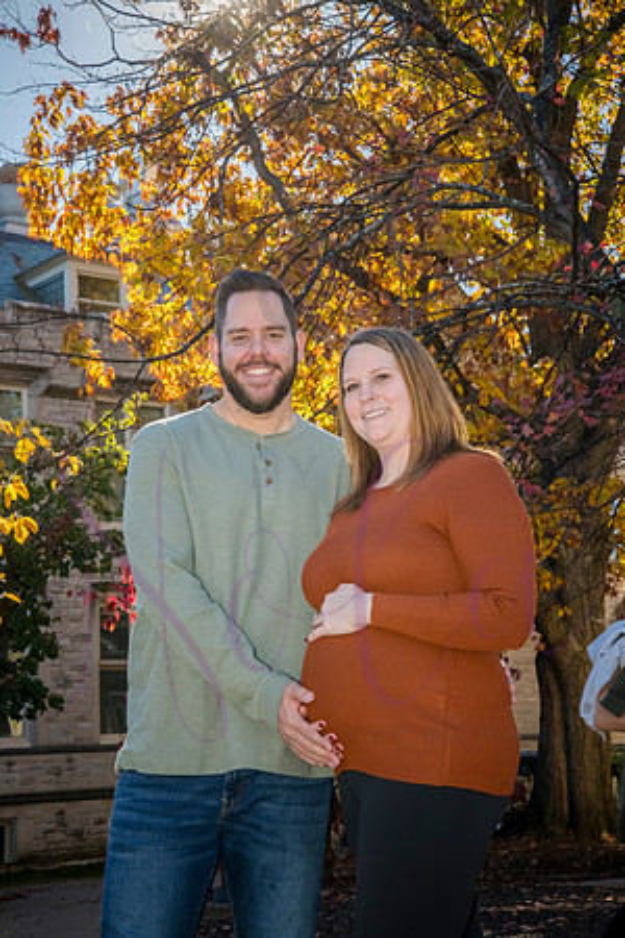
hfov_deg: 18.9
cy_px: 469
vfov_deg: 28.1
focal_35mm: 72
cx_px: 312
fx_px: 1875
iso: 640
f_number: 18
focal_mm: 72
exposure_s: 1/160
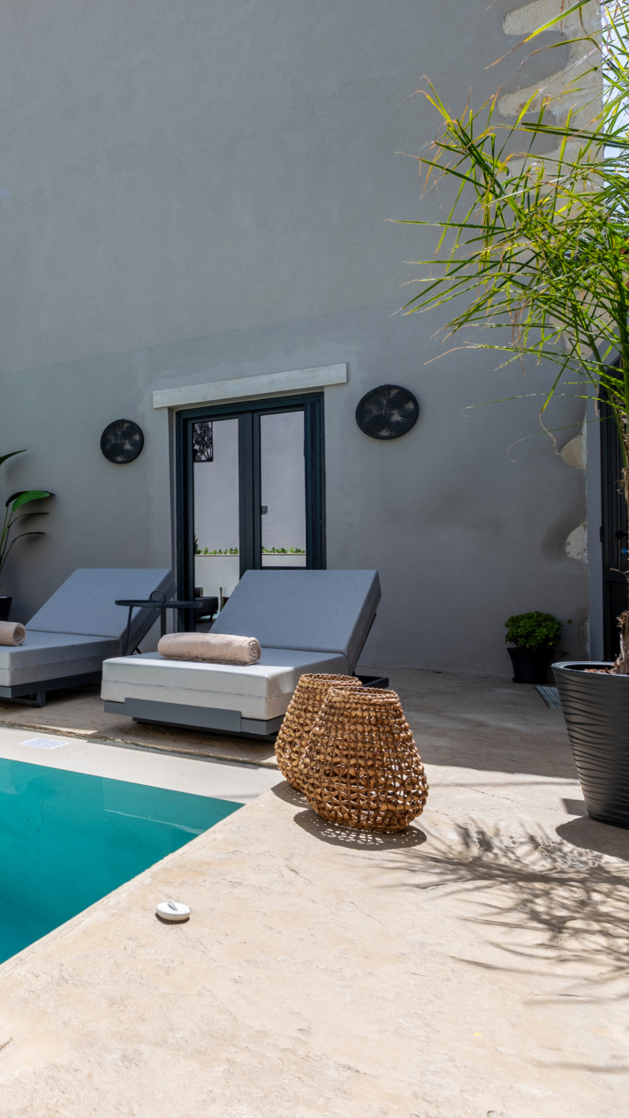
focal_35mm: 27
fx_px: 801
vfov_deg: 69.9
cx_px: -117
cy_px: 563
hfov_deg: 34.6
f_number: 10
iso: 100
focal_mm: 17
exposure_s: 1/640
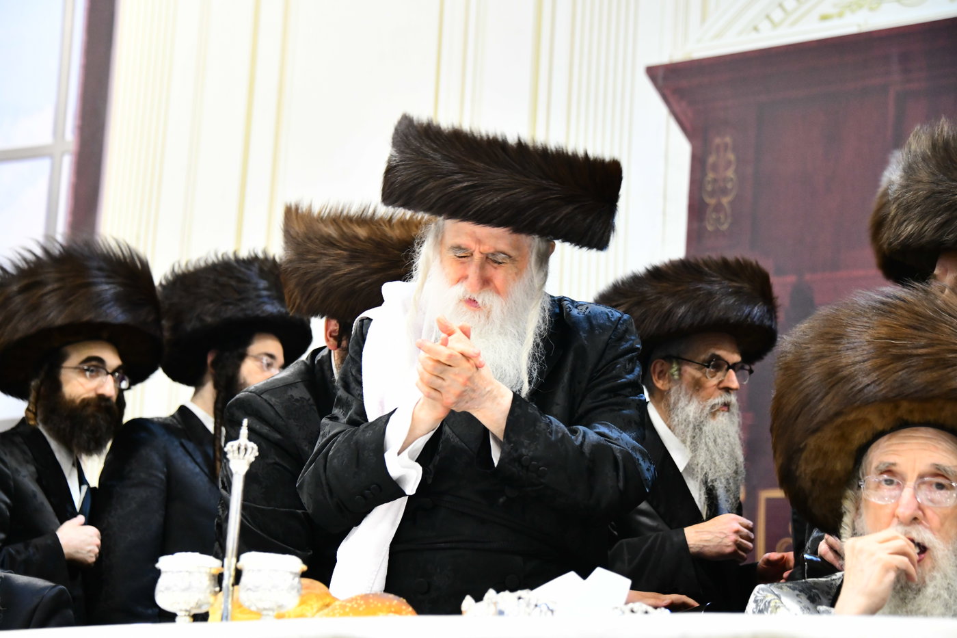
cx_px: 478
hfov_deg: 22.1
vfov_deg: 14.9
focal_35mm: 92
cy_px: 319
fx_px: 2445
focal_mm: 92
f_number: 5.6
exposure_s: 1/125
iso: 4000
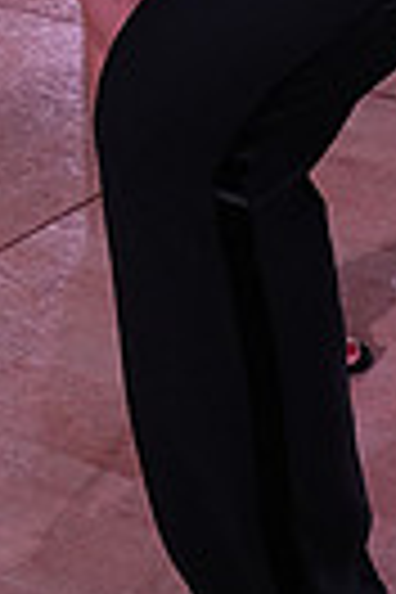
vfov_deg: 11.0
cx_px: 218
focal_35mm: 172
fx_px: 2838
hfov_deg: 8.0
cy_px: -558
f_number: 7.1
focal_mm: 39
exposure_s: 1/320
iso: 2500
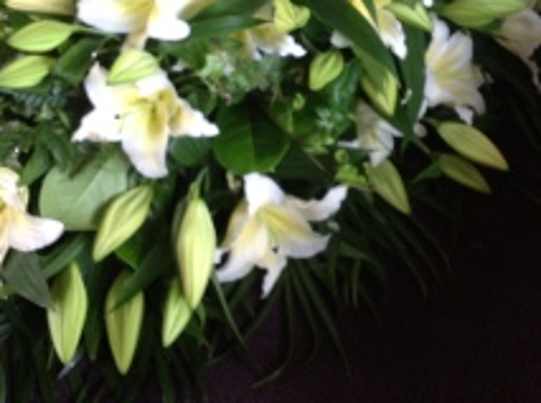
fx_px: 1311
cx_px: 300
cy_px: 13
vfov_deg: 17.2
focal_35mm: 84
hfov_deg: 23.3
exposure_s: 1/15
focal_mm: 4.28
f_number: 2.4
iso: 125
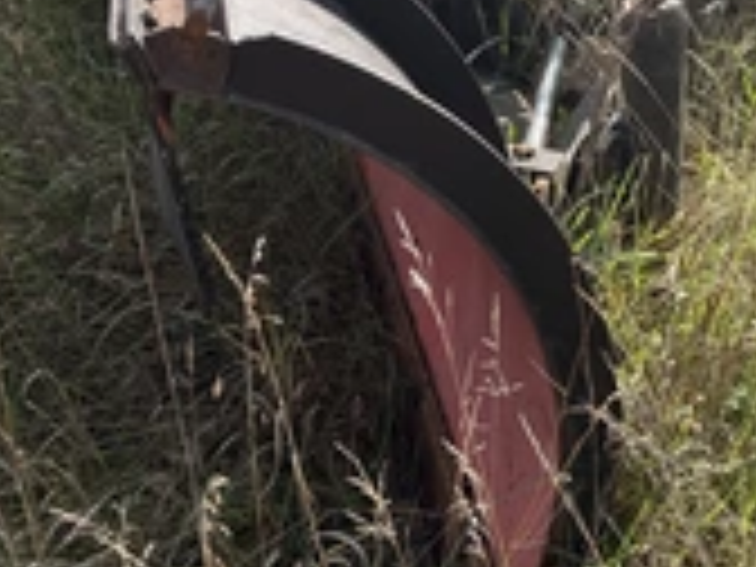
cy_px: 27
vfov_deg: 24.7
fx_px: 1245
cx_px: 490
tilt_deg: -29.4
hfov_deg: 33.5
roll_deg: +1.5
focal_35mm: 57
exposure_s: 1/2232
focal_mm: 6.76
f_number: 1.78
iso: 100
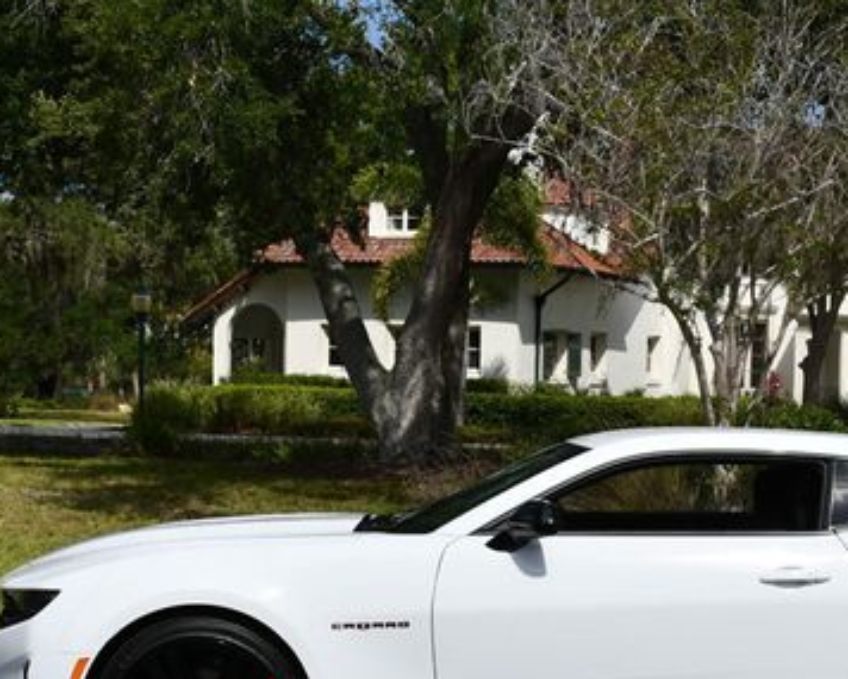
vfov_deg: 18.9
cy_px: 448
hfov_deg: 23.3
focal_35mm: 81
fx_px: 2033
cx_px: 634
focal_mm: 24
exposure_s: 1/400
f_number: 9
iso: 100
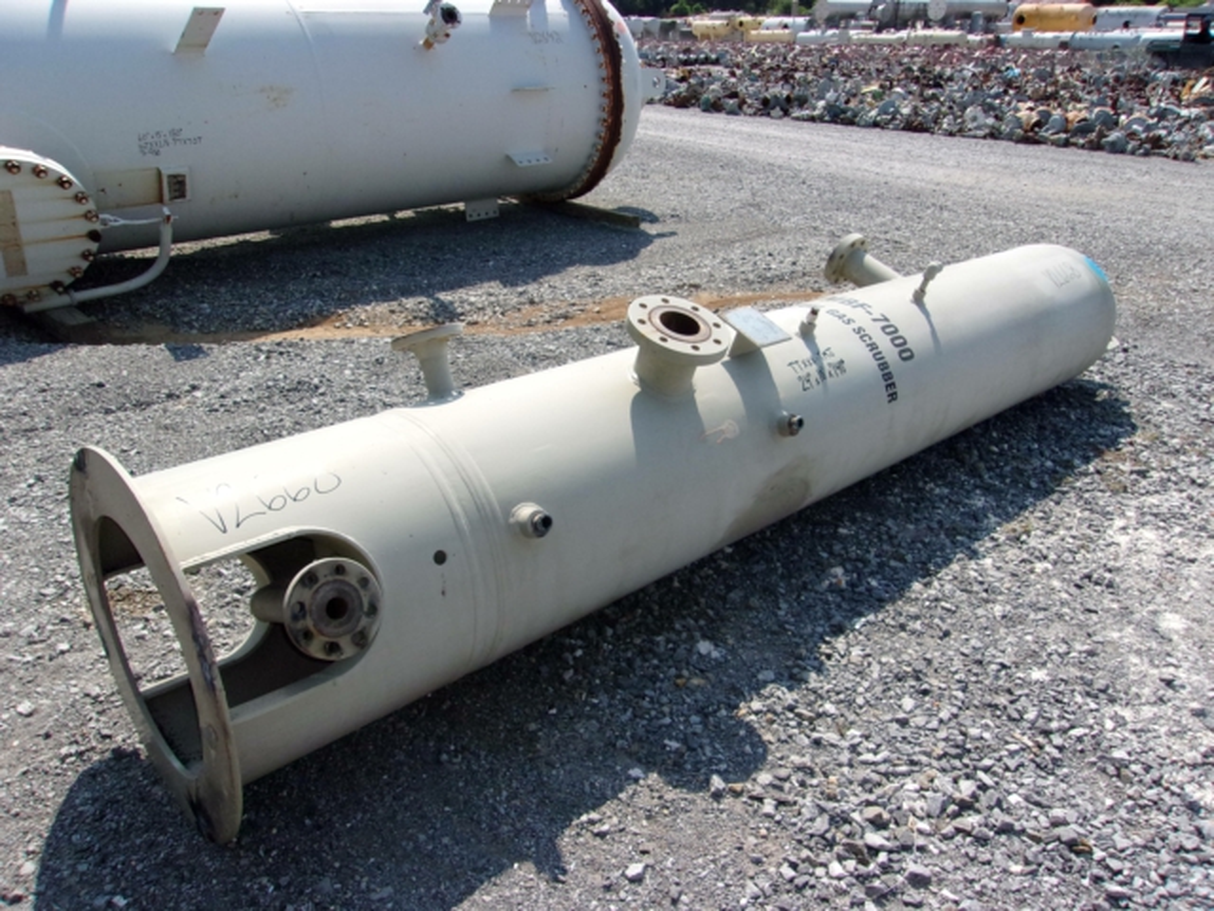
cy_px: 456
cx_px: 607
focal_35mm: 27
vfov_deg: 51.4
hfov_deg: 65.3
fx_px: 947
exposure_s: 1/280
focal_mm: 4.9
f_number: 10.4
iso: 200
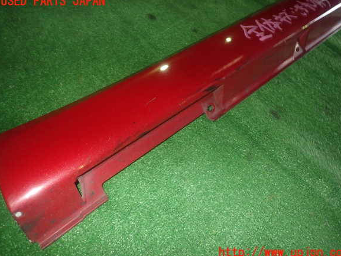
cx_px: 175
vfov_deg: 53.1
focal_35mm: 26
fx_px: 256
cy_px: 127
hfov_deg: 67.3
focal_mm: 4.5
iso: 500
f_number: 5.6
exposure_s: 1/30
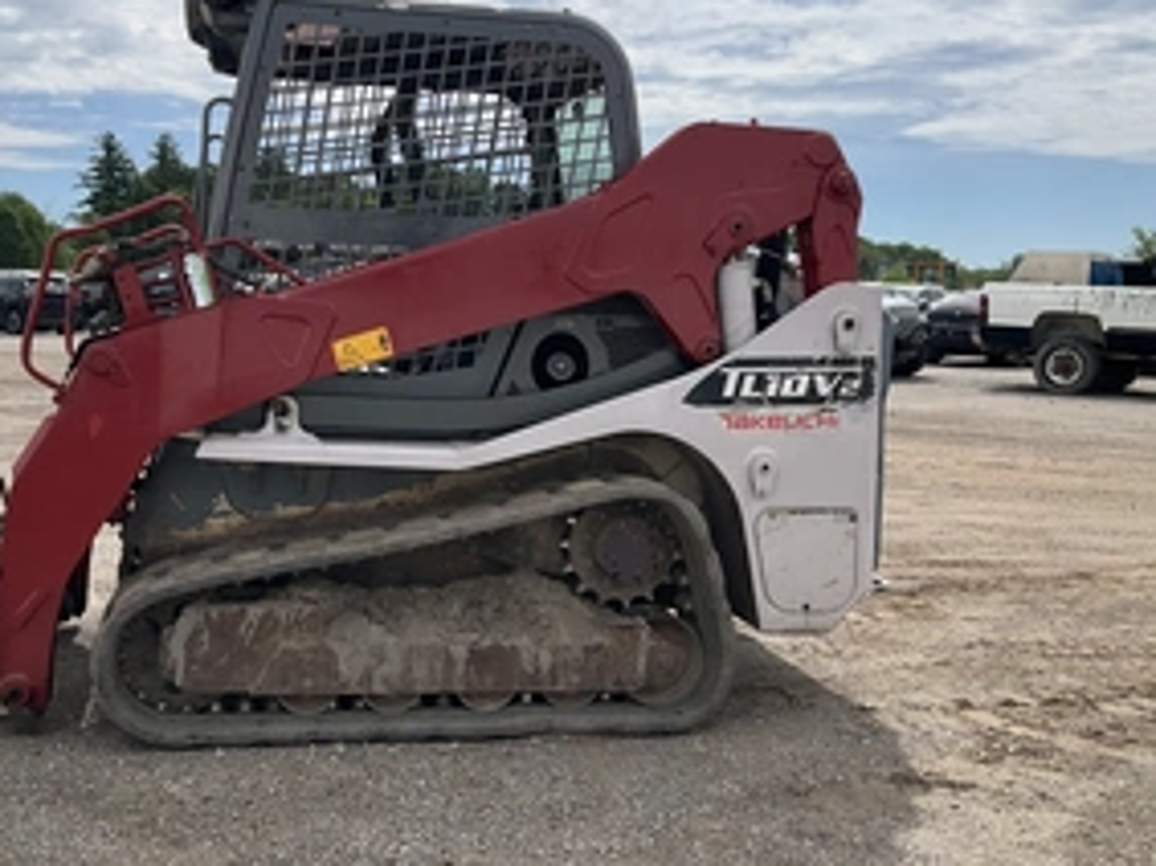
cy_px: 449
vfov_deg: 35.1
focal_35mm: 41
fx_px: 1369
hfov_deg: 45.4
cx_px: 437
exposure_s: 1/2320
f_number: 1.8
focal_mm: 3
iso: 25
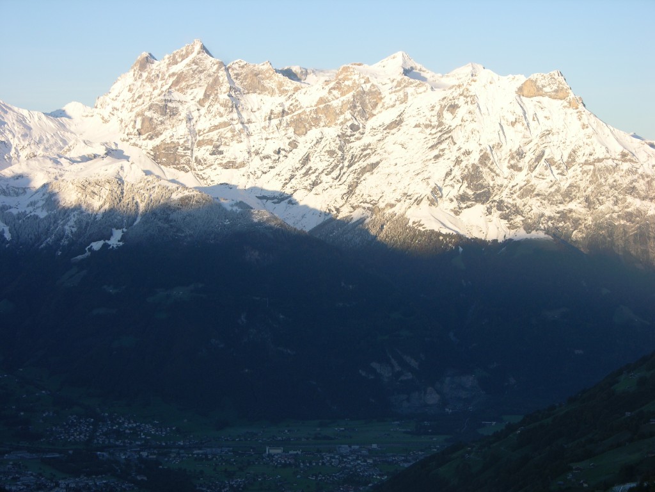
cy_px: 246
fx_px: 1760
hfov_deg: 21.1
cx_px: 328
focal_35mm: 93
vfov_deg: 15.9
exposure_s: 1/217
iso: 50
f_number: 4
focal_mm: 23.7
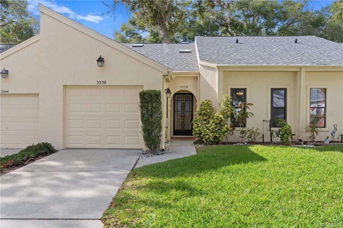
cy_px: 114
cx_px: 172
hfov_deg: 62.0
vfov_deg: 43.5
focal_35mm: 30
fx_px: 286
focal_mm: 20
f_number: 8
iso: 320
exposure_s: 1/80
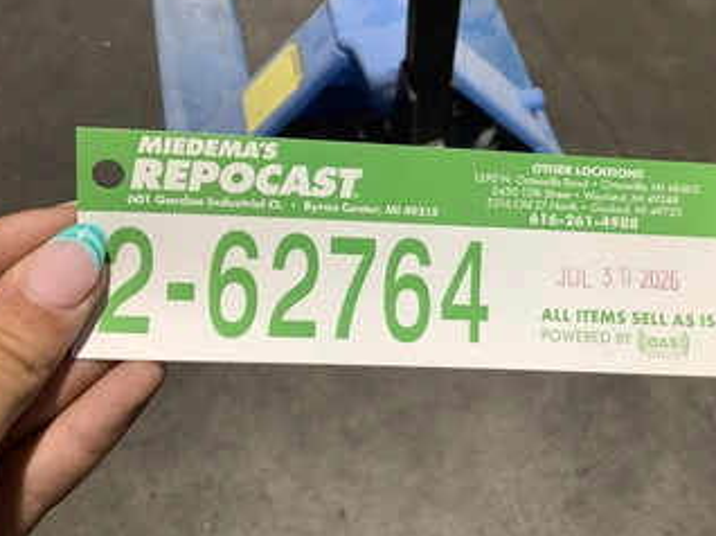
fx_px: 806
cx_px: 417
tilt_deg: -53.6
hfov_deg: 47.7
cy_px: 212
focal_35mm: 39
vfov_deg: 36.6
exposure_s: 1/60
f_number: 2.4
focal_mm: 3.3
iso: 100
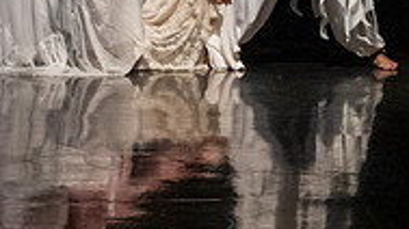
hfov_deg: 7.6
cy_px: -82
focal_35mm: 284
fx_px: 3078
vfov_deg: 4.3
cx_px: 117
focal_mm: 67
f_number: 4
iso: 6400
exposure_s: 1/500
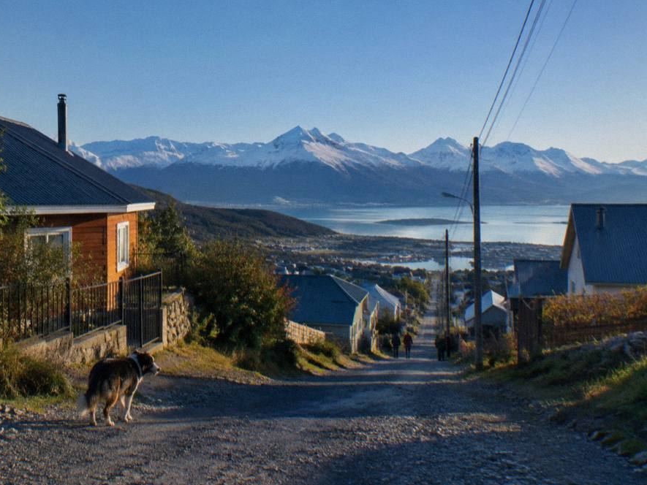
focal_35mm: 38
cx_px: 299
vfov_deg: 37.7
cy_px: 242
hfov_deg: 48.9
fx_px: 710
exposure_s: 1/640
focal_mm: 35
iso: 320
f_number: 5.6
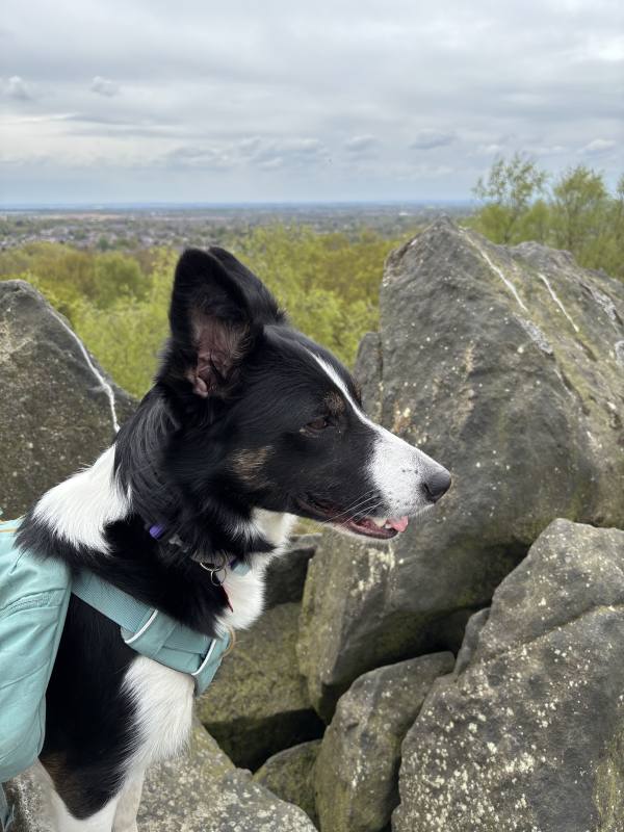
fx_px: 625
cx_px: 312
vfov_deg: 67.3
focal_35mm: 26
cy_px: 416
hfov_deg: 53.1
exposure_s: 1/1616
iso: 50
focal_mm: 5.96
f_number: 1.6
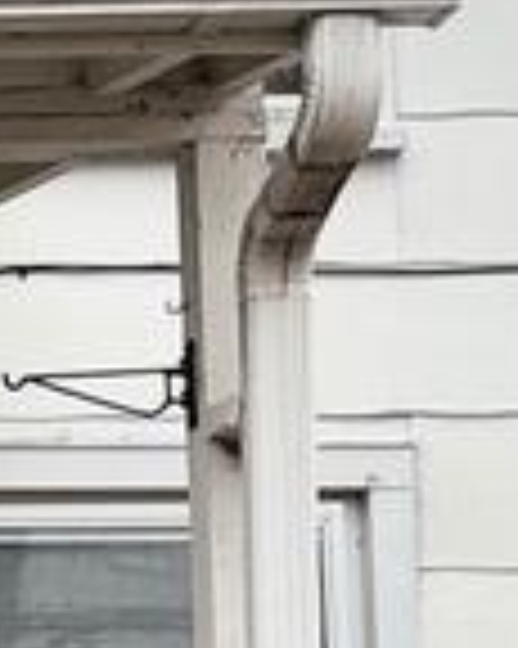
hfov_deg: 5.8
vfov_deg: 8.2
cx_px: -1369
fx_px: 4489
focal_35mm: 234
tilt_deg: +6.6
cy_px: 752
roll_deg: -1.1
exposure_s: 1/708
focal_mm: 6.76
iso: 80
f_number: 1.78
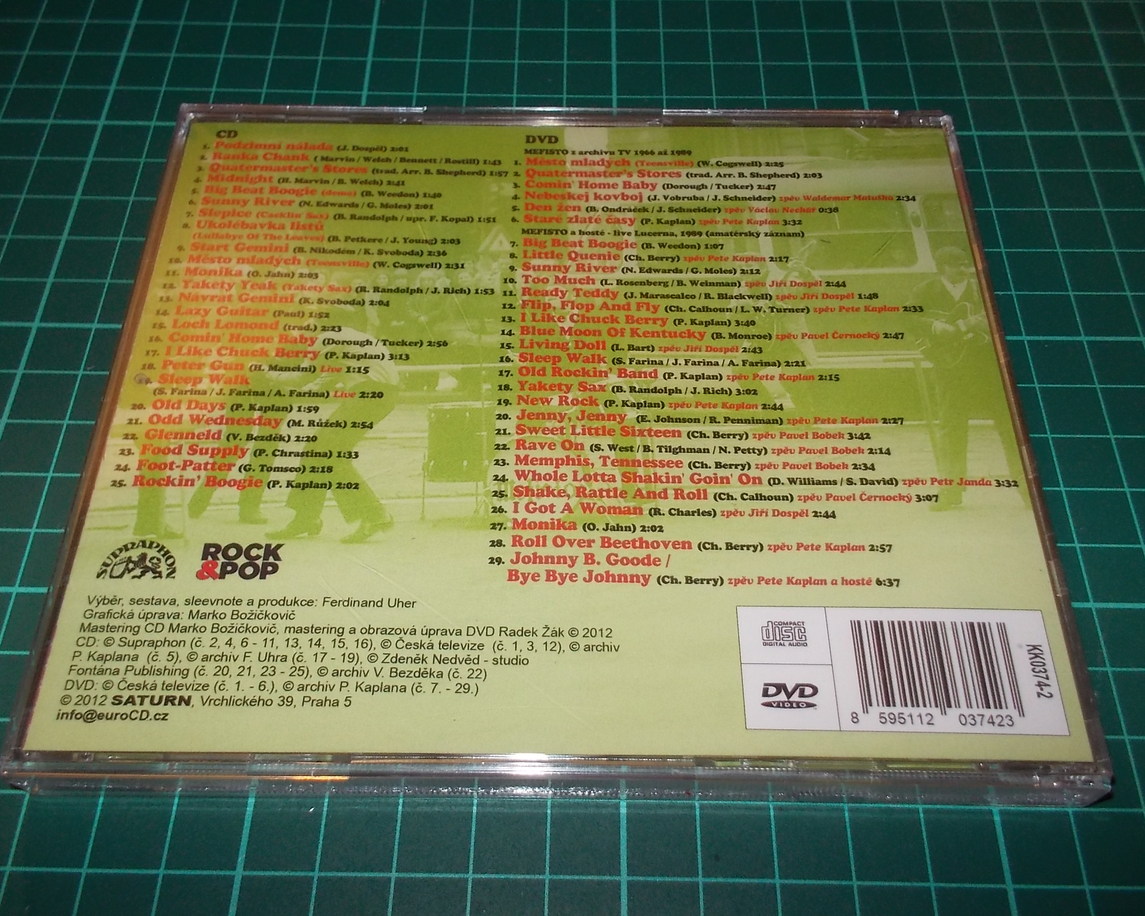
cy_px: 461
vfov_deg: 47.1
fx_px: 1051
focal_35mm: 31
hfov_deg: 57.2
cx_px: 571
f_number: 3.3
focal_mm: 4.1
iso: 200
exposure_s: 1/30
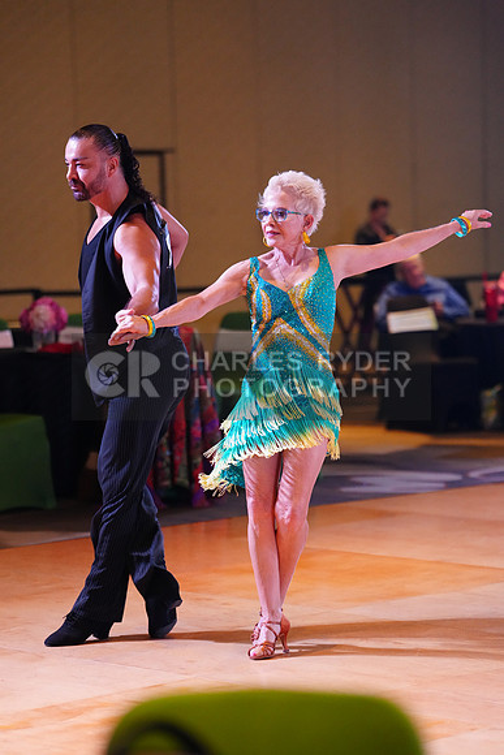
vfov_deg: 17.2
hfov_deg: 11.5
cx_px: 252
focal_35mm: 119
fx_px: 2497
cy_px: 378
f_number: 2.8
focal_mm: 119
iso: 5000
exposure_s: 1/400
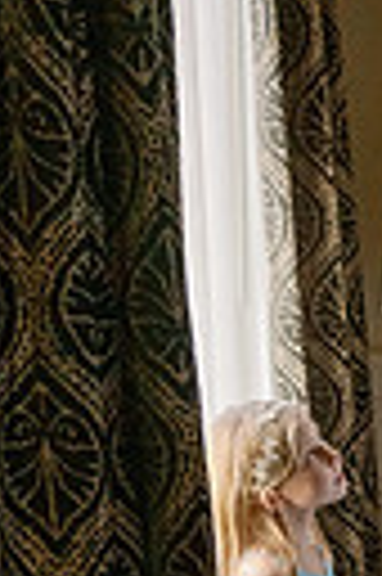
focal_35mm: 93
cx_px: 643
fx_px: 1484
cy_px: 621
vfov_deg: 20.9
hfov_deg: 13.5
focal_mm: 26.5
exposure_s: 1/1600
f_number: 2.8
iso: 3200
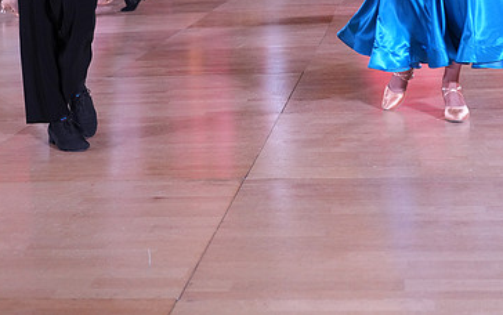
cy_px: -83
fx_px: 1001
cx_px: 248
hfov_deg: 28.2
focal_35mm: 73
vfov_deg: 16.9
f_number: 5
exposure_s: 1/250
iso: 2500
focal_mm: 45
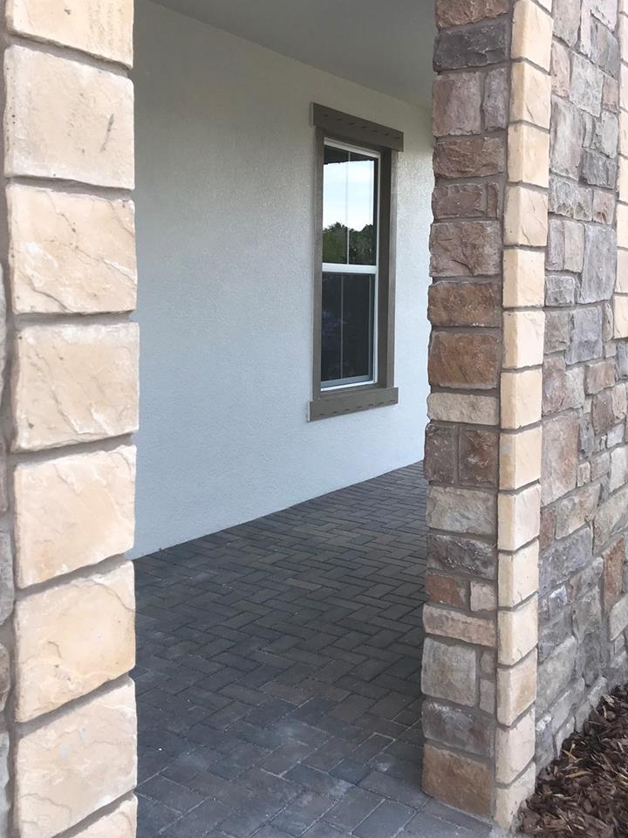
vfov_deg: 52.4
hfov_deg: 40.7
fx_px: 847
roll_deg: -0.5
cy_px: 346
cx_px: 288
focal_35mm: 35
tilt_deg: -1.3
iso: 20
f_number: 1.8
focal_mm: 3.99
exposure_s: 1/584
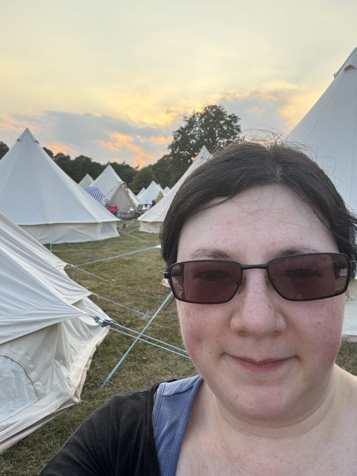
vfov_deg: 60.0
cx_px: 178
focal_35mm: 30
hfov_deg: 46.8
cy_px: 238
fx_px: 413
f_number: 1.9
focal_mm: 2.69
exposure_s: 1/121
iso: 50
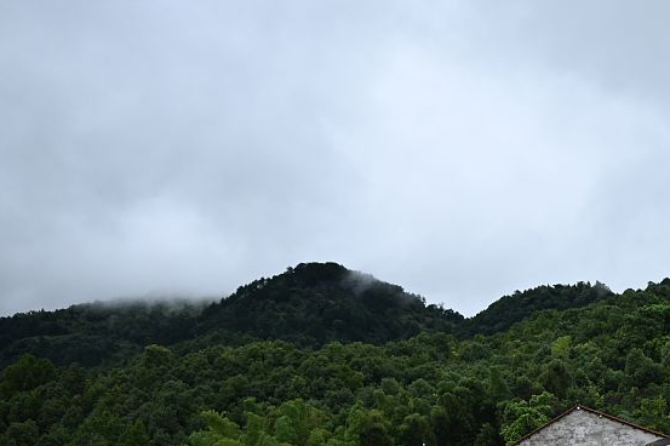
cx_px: 635
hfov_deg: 25.6
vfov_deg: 17.4
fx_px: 1414
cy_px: 473
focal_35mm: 76
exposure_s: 1/5000
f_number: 1.8
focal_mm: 35
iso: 200
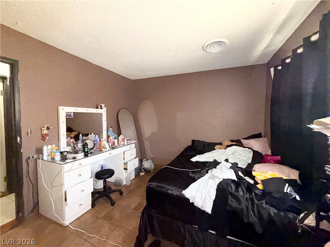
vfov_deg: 85.7
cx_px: 165
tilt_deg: -2.3
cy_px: 124
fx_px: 133
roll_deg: -0.2
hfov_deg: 102.1
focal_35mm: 14
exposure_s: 1/40
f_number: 2.2
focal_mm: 2.22
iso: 400
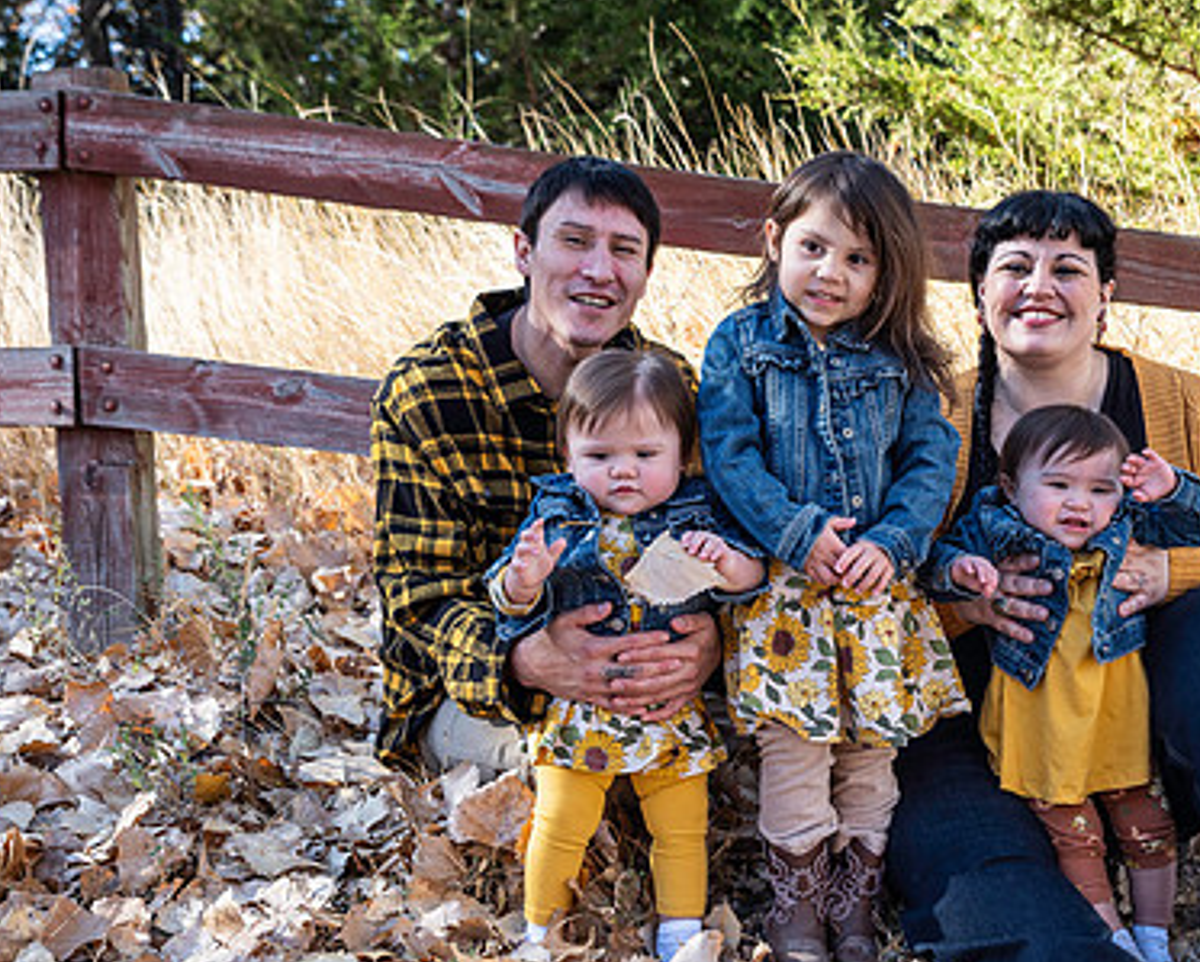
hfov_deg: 32.7
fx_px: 1990
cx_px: 953
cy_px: 507
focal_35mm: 56
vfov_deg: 27.2
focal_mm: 35
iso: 100
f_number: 5
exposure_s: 1/125
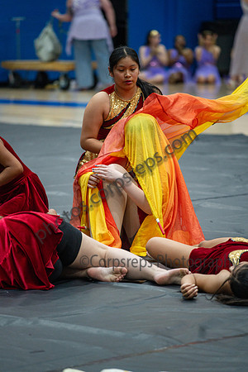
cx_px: 124
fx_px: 2067
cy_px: 186
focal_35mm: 200
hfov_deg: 6.9
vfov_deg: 10.3
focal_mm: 200
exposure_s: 1/500
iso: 4500
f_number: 4
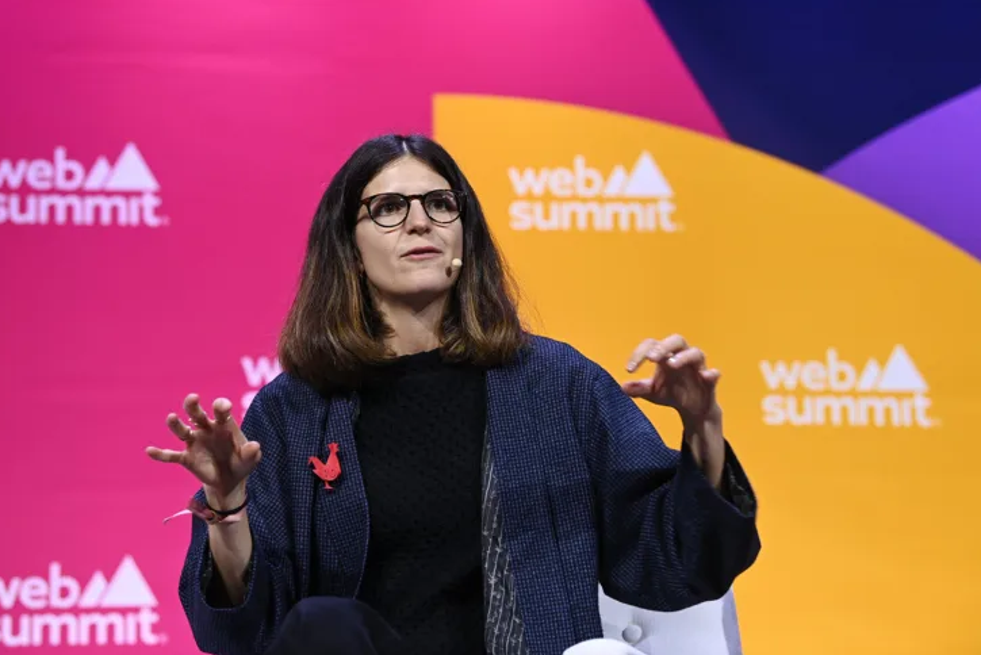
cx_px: 465
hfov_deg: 18.9
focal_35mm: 108
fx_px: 2944
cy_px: 311
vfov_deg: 12.7
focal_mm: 102
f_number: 4
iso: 1000
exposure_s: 1/250
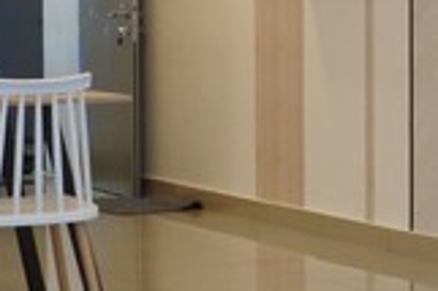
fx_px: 1629
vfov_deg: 10.2
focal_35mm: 134
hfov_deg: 14.9
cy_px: 64
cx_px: 506
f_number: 3.5
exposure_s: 1/80
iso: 800
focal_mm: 10
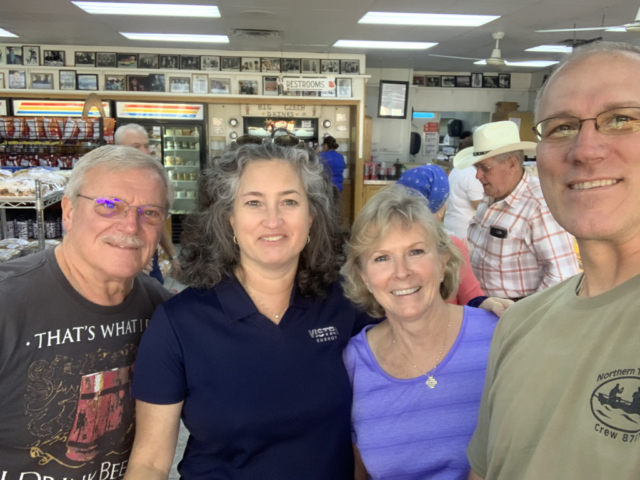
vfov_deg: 44.2
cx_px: 320
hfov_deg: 56.8
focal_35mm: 32
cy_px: 240
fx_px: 592
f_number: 2.2
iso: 100
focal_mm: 2.87
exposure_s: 1/60
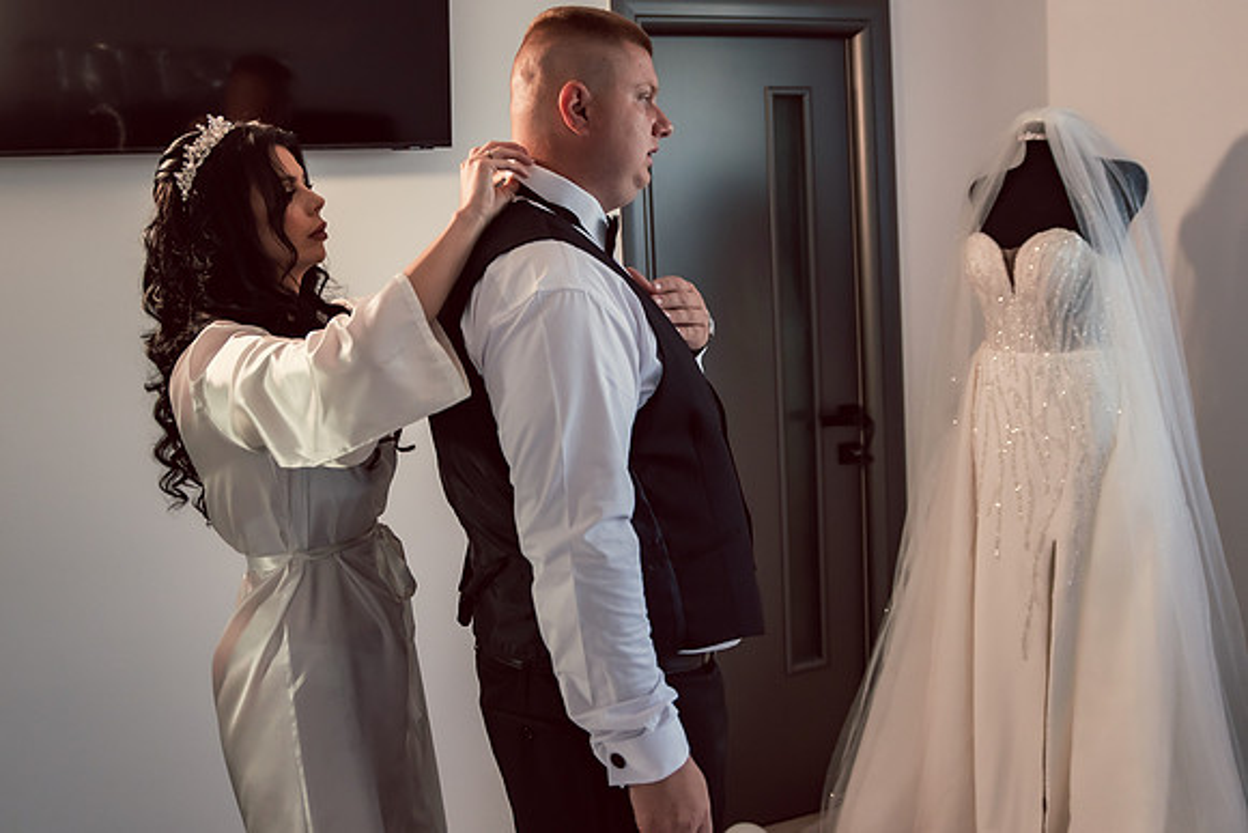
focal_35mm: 41
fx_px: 1412
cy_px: 369
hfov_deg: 47.6
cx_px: 575
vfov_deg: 32.8
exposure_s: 1/200
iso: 500
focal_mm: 35
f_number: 2.8
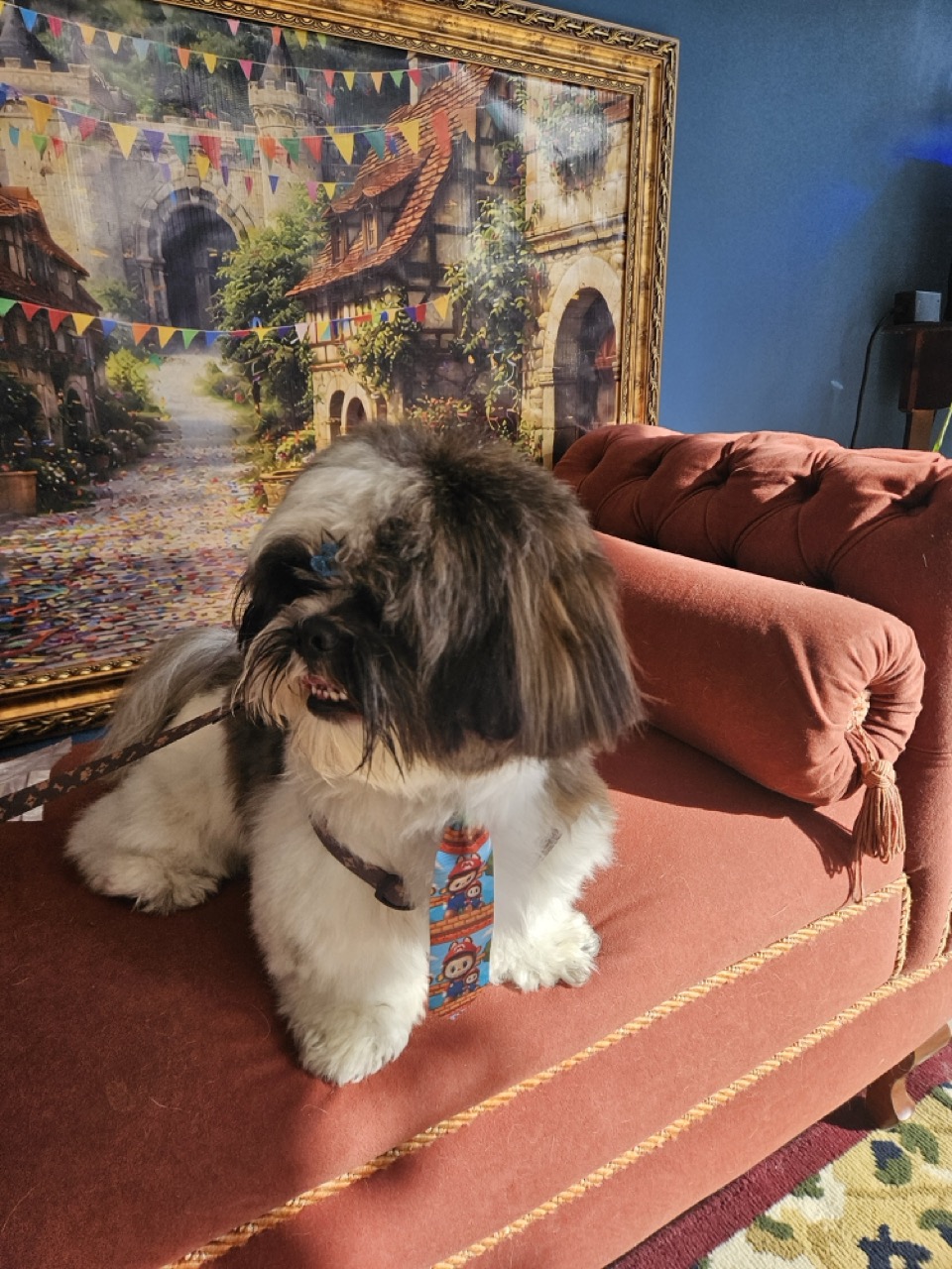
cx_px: 476
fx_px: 843
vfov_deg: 73.9
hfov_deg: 58.9
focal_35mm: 23
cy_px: 634
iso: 40
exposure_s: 1/1269
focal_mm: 5.4
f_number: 1.8
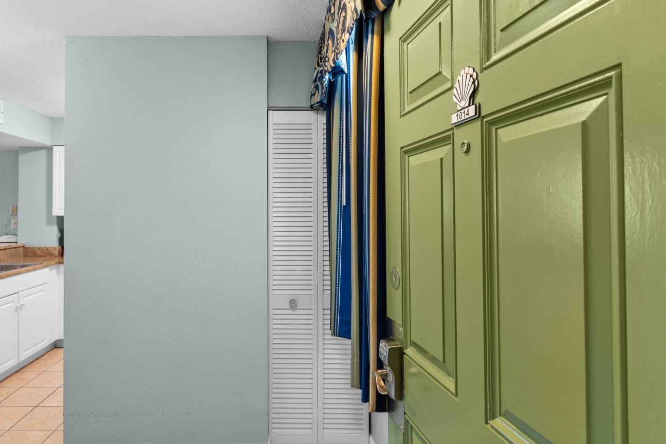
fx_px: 370
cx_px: 273
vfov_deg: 61.8
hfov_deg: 83.1
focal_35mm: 20
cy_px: 204
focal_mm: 11
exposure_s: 1/2
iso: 100
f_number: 4.8
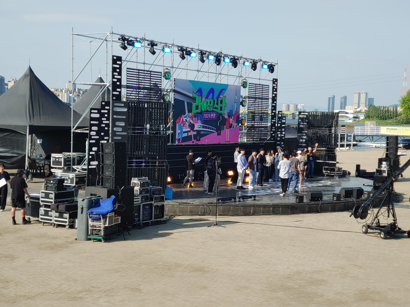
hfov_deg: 34.9
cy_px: 154
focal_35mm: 55
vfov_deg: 26.6
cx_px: 205
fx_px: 651
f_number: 2.4
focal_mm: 5.88
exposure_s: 1/498
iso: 50
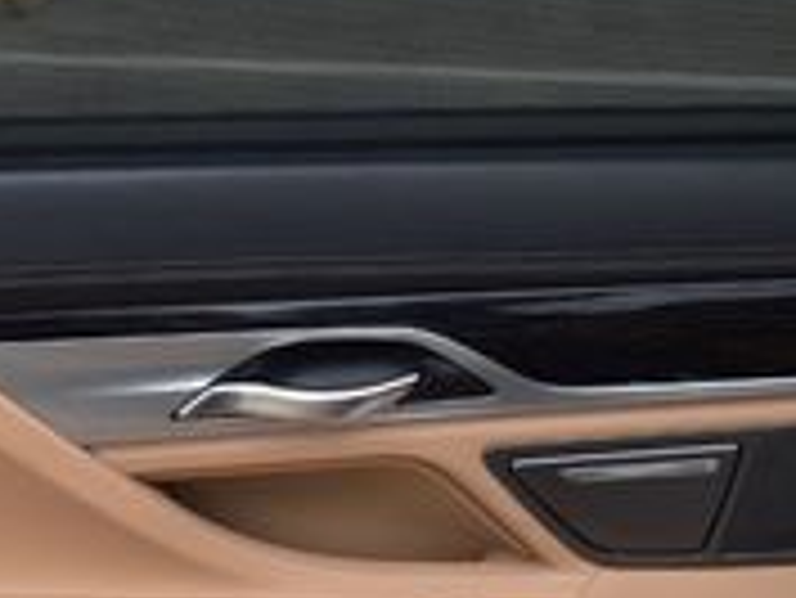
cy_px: 171
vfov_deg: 14.2
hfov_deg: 18.9
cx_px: 342
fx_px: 2393
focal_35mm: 104
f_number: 10
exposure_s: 1/200
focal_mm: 20
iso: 400
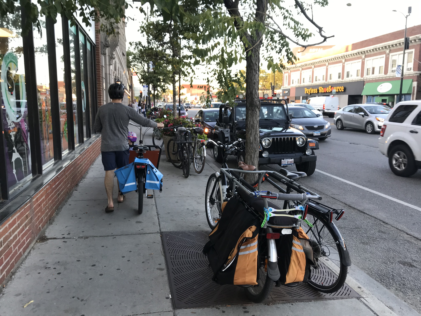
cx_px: 210
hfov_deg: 63.4
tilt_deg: -7.9
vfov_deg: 49.7
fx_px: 341
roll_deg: -2.2
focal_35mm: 28
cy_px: 158
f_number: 1.8
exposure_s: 1/120
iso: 40
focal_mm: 3.99
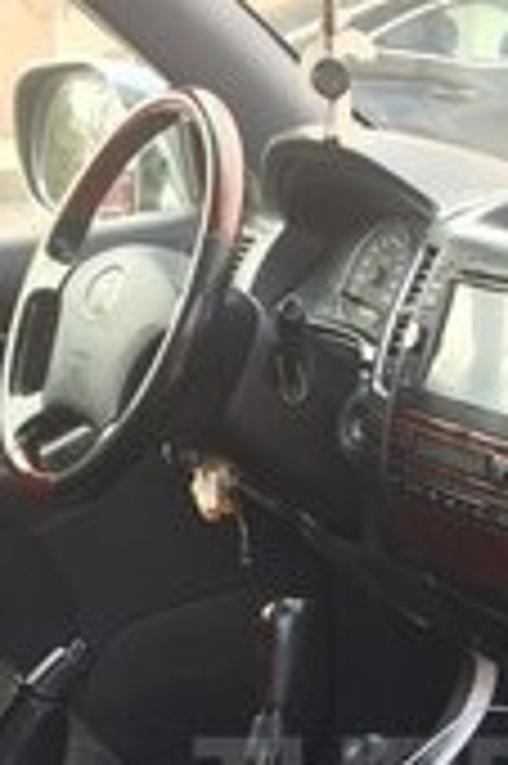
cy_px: 788
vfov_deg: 22.2
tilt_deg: -21.9
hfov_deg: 15.2
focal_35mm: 88
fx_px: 1866
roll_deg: +0.2
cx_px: 539
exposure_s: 1/100
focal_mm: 4.15
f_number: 2.2
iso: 40
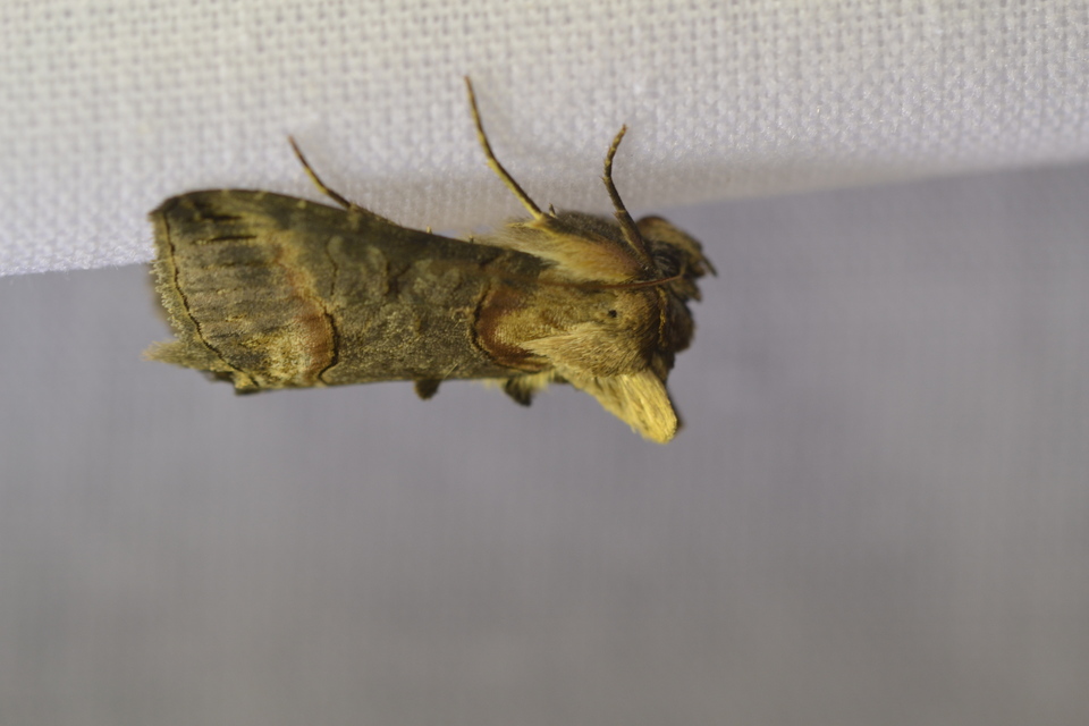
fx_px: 8394
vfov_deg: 5.0
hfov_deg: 7.4
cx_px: 544
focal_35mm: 278
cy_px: 363
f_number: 4
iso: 400
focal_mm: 185
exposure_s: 1/125
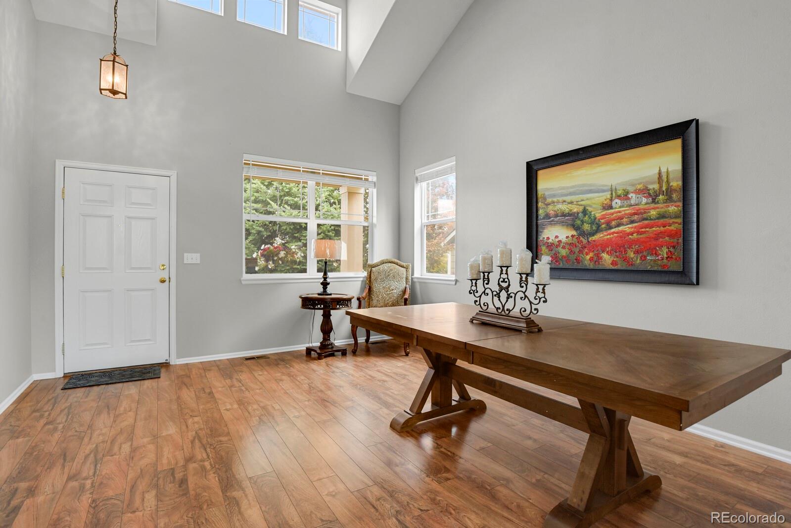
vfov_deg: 70.4
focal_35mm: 17
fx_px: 373
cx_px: 396
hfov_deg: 93.3
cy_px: 264
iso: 4000
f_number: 8
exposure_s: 1/20
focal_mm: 17
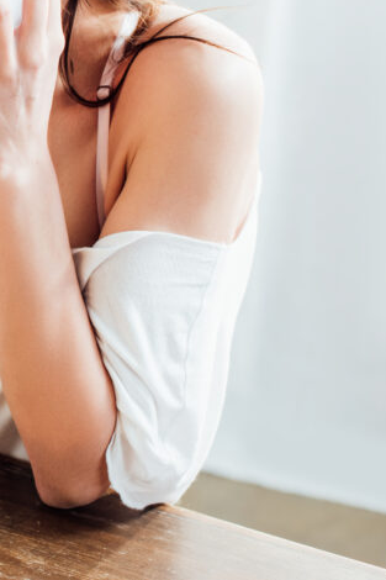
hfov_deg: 12.1
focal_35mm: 109
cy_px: 161
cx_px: -168
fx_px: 1754
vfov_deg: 18.7
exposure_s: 1/200
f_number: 3.5
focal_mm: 50
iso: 320
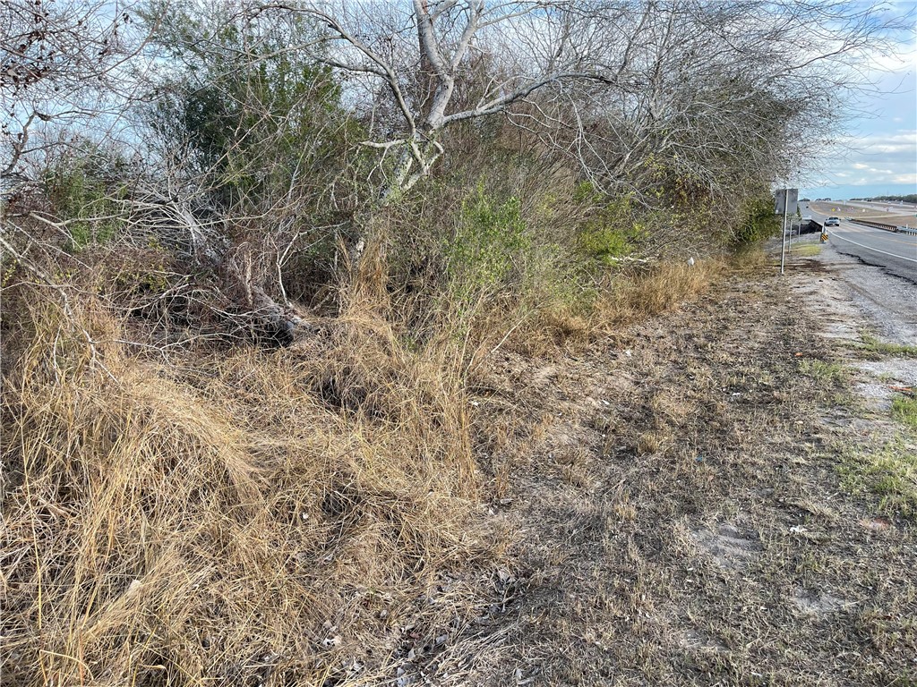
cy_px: 344
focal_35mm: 25
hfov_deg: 69.4
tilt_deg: -10.3
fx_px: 662
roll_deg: +1.3
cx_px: 458
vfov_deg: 54.9
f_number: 1.6
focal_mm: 5.1
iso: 32
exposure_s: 1/403
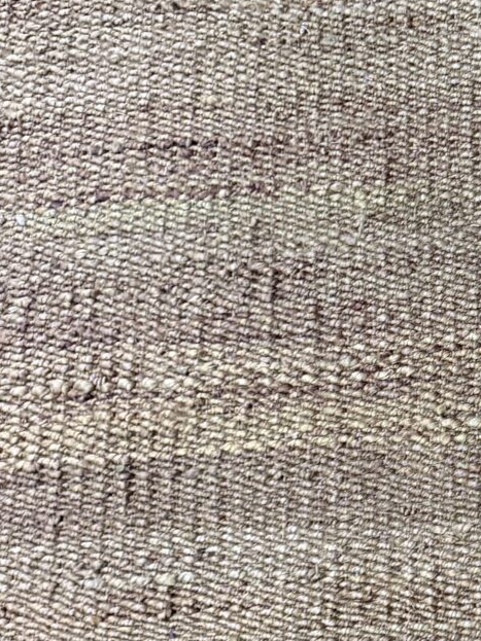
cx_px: 738
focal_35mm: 74
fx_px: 1371
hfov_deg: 17.7
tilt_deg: -71.3
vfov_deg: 26.3
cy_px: 261
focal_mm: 6.76
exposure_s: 1/50
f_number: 1.78
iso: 500
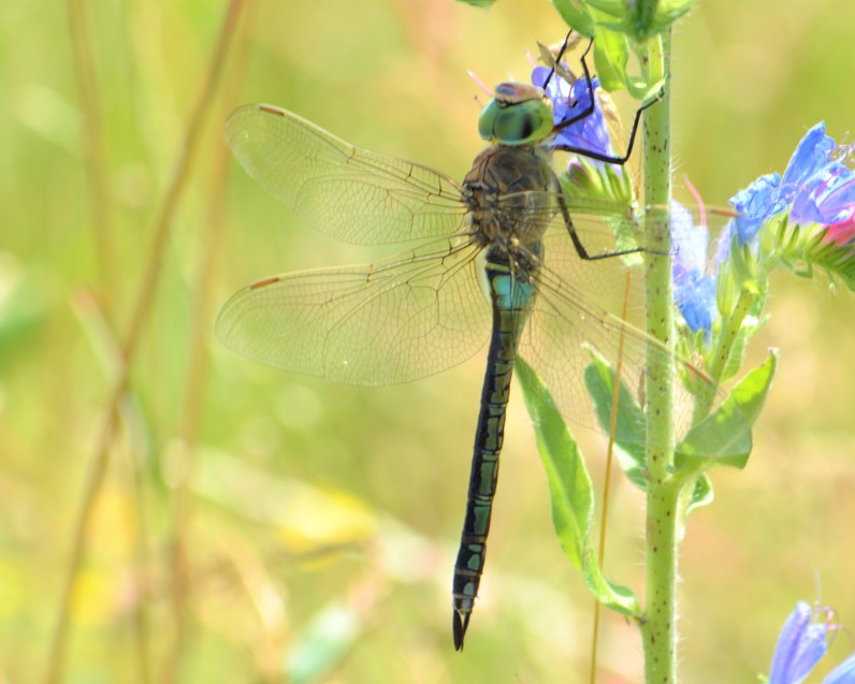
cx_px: 483
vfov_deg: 3.0
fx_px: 12882
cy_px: 341
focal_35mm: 509
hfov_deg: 3.8
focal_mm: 300
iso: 125
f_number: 8
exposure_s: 1/125
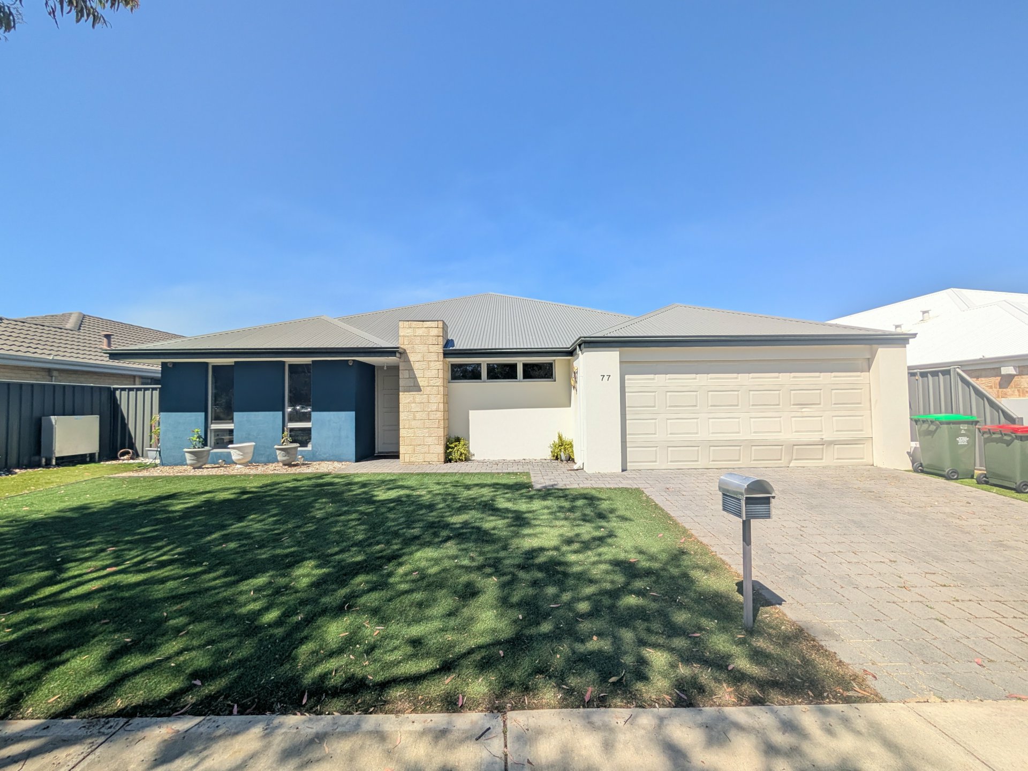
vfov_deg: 94.5
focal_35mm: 12
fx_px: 356
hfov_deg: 110.5
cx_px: 514
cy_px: 386
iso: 55
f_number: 1.7
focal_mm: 2.02
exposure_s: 1/2342
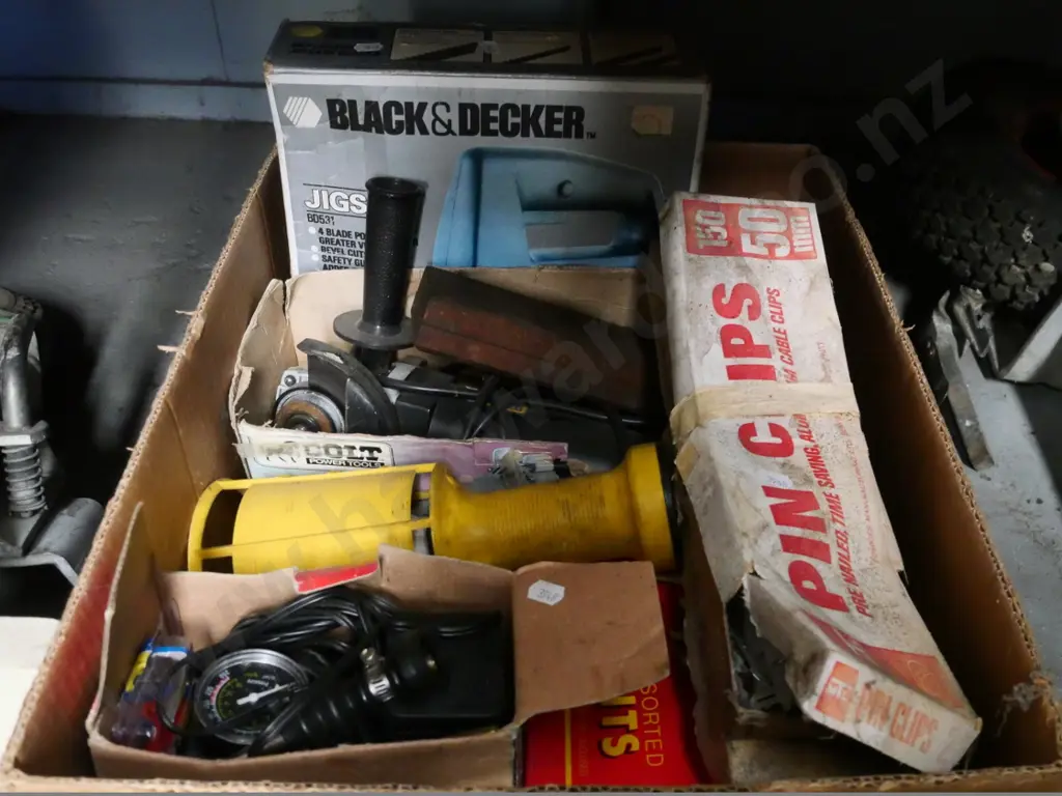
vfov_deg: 41.8
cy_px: 398
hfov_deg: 54.0
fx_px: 1043
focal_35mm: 34
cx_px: 531
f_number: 5.6
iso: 6400
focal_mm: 17
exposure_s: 1/80
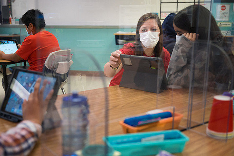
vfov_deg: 30.1
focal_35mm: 45
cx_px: 106
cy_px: 87
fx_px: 290
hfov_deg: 43.8
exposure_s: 1/400
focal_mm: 39.7
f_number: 2.8
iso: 3200
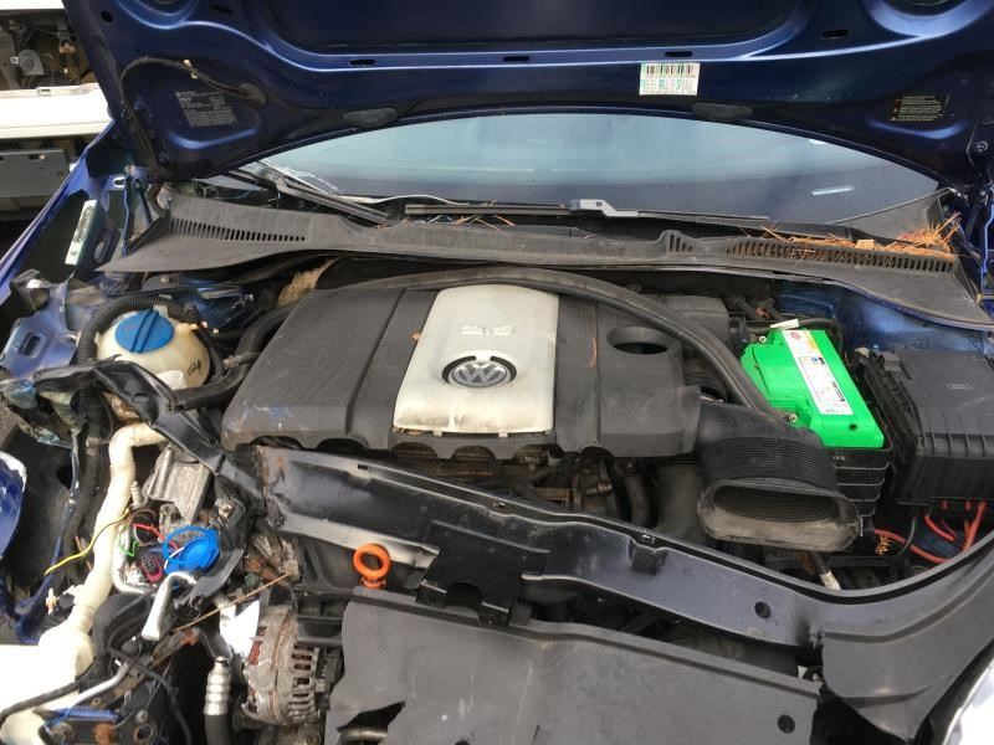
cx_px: 497
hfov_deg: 61.7
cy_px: 372
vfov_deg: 48.2
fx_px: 833
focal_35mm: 29
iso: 32
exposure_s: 1/120
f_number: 2.2
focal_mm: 4.15
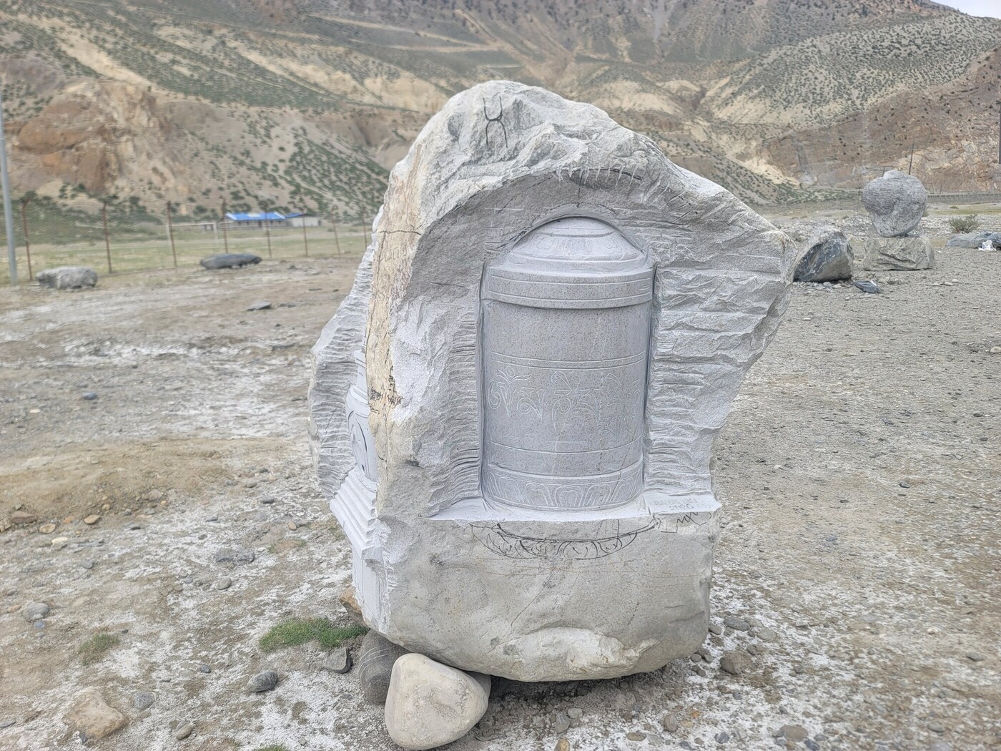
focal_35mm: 25
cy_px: 376
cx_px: 500
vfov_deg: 54.9
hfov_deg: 69.4
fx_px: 723
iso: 20
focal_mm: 7
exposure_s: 1/574
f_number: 1.8
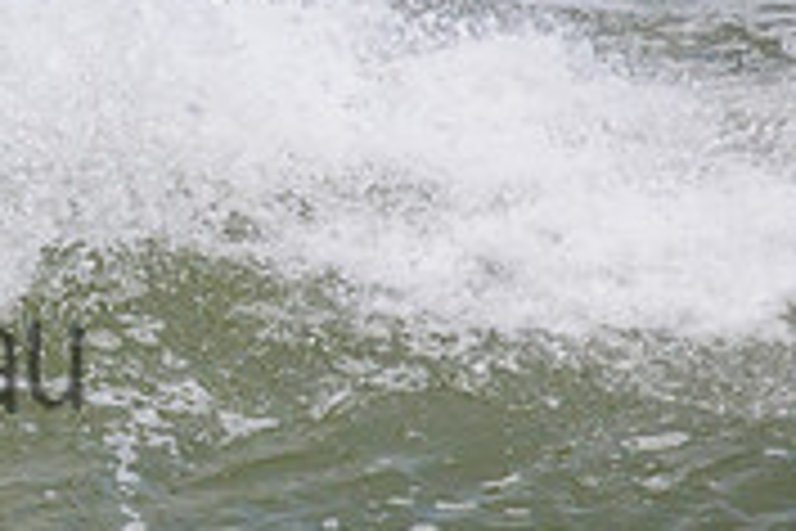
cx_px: -391
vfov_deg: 0.5
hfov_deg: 0.8
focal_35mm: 2615
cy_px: 304
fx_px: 57816
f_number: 11
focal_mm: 800
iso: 800
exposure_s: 1/2000
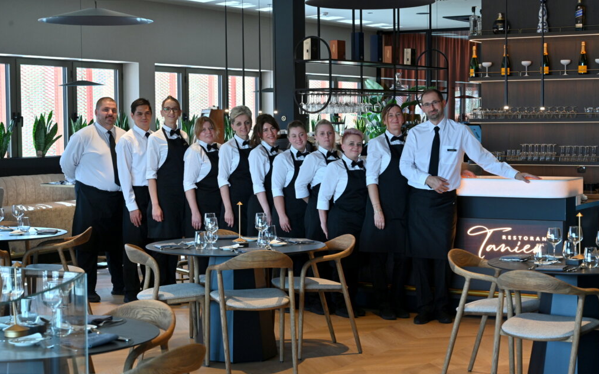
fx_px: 1143
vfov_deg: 18.6
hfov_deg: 29.4
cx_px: 300
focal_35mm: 70
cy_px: 197
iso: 800
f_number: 8
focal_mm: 68
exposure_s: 1/50
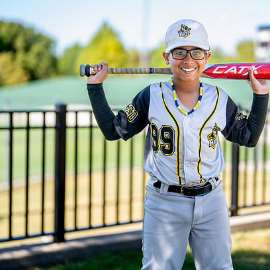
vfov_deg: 21.1
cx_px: 181
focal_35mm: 82
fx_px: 724
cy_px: 111
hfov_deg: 21.1
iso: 100
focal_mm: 50
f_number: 1.2
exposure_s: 1/1600
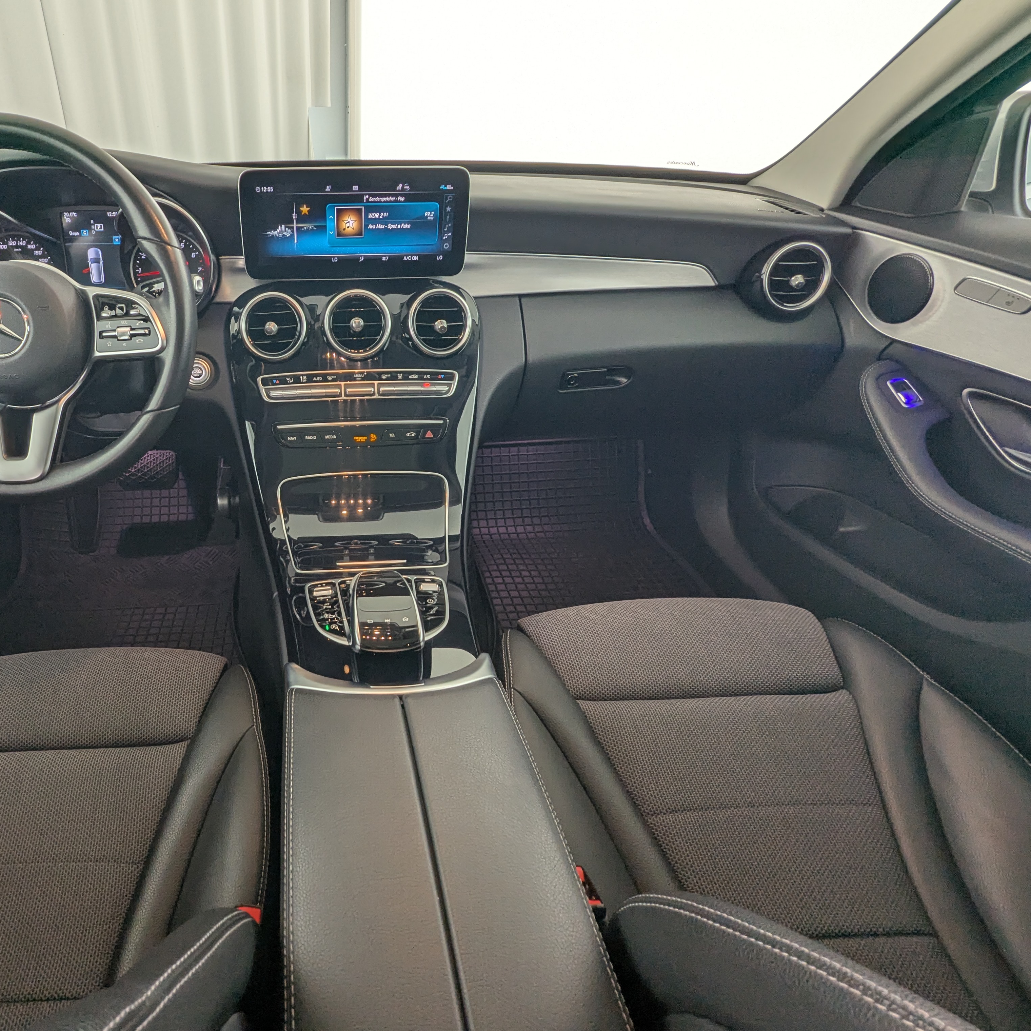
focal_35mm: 19
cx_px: 349
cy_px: 515
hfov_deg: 75.4
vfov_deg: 77.7
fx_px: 640
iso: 67
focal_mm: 2.35
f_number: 2.2
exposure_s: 1/61.9
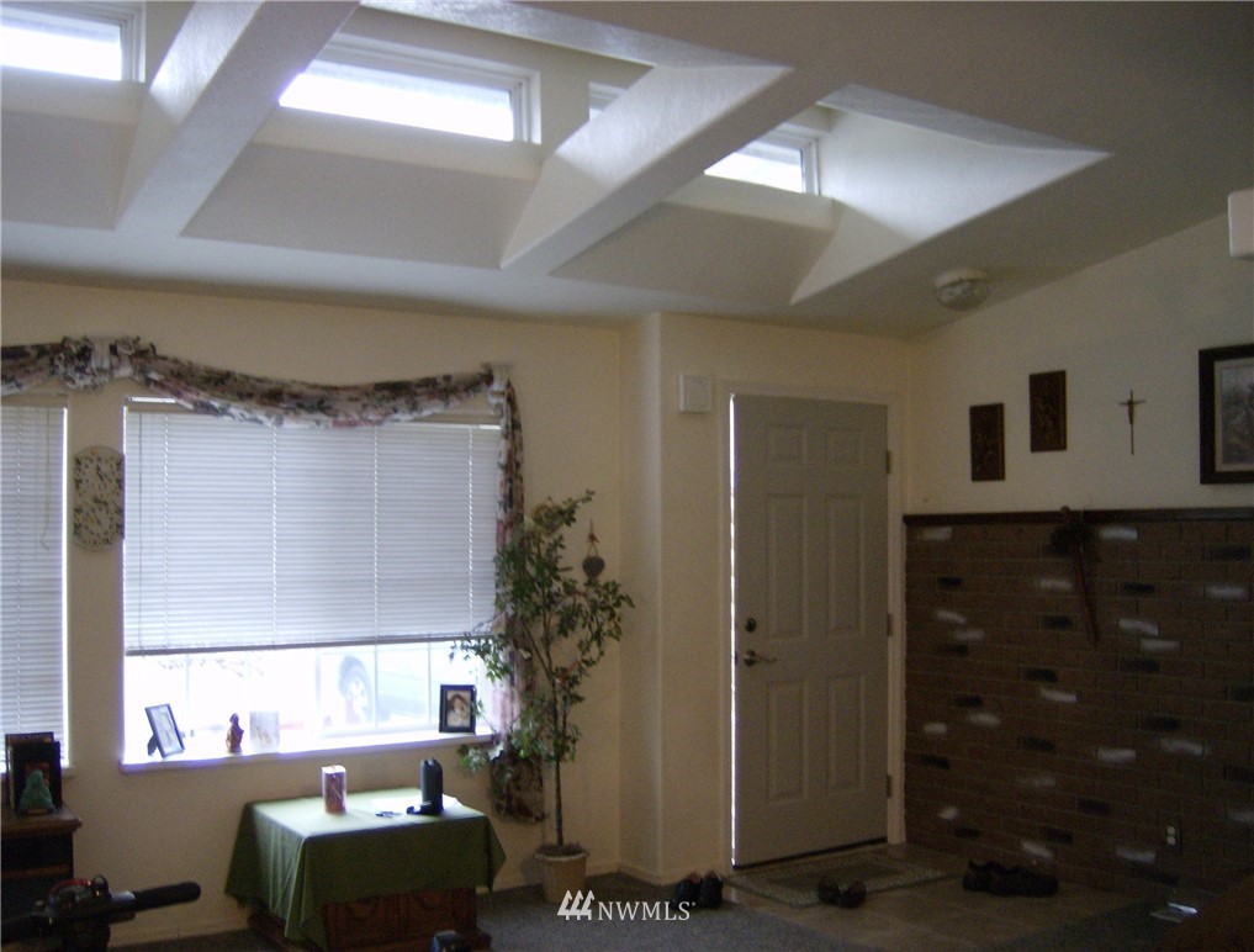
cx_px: 627
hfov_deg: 51.2
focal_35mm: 36
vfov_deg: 39.9
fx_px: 1310
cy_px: 476
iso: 200
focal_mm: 6
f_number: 2.8
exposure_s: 1/15.9
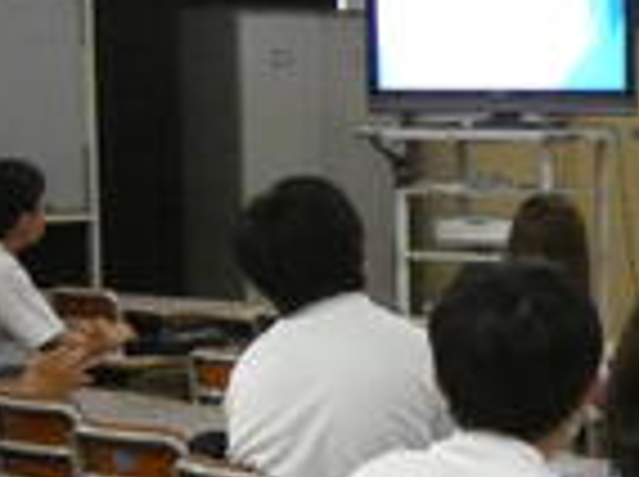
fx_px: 2598
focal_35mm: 141
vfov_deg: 10.4
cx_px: 729
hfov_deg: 13.7
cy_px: 432
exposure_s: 1/320
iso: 3200
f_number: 3.9
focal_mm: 9
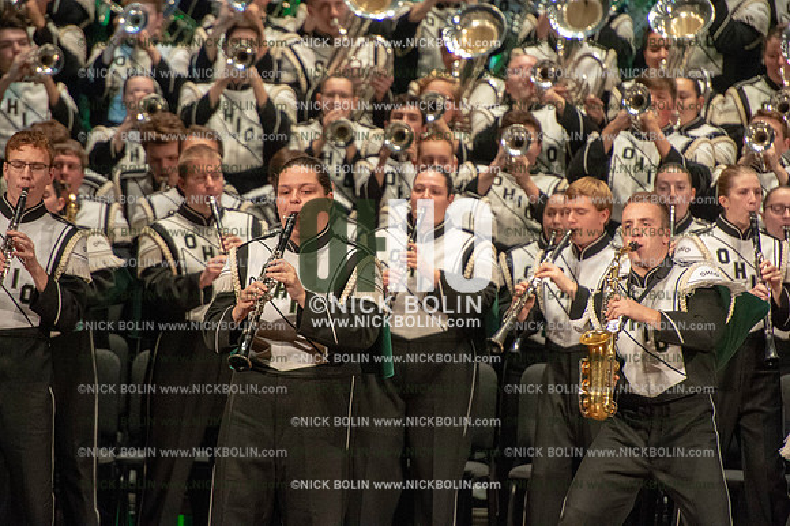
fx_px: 8772
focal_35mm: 400
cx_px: 395
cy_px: 263
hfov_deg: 5.2
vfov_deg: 3.4
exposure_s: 1/320
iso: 8000
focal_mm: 400
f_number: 5.6
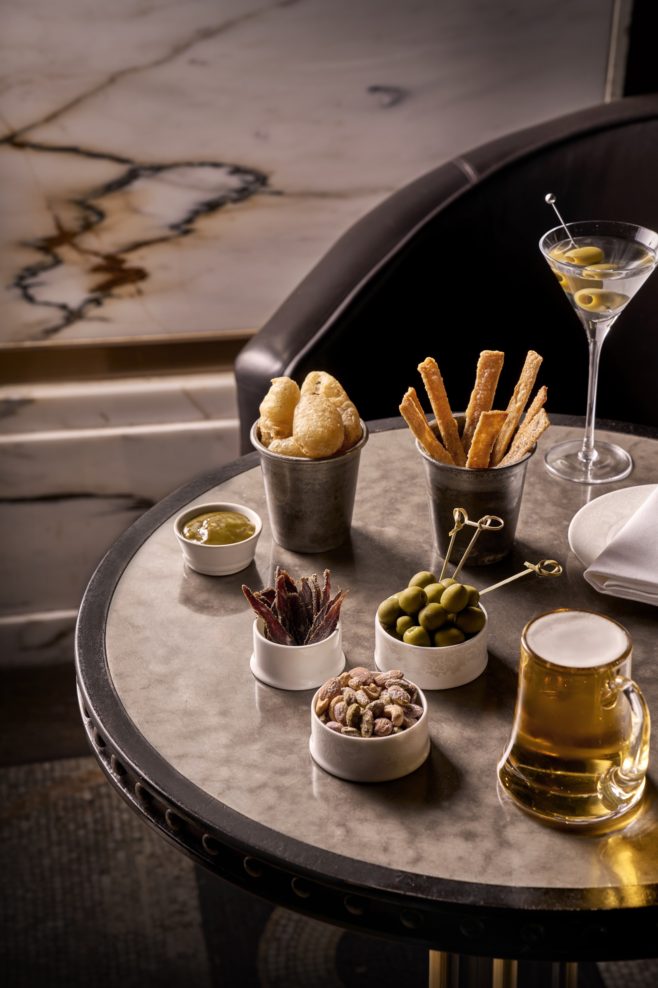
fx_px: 2248
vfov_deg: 24.8
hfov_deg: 16.7
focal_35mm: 82
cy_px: 494
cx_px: 329
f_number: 8
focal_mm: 82
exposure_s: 1/200
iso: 100
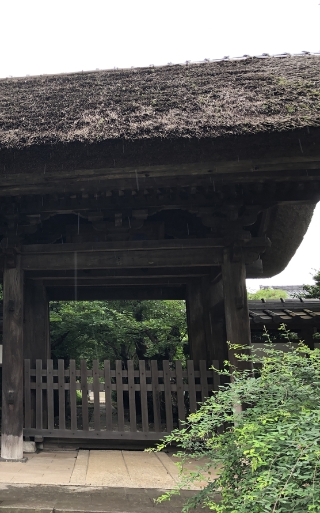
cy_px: 259
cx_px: -10
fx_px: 558
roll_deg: -1.5
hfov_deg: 29.5
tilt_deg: +14.8
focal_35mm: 40
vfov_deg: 49.3
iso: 40
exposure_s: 1/120
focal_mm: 3.99
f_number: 1.8
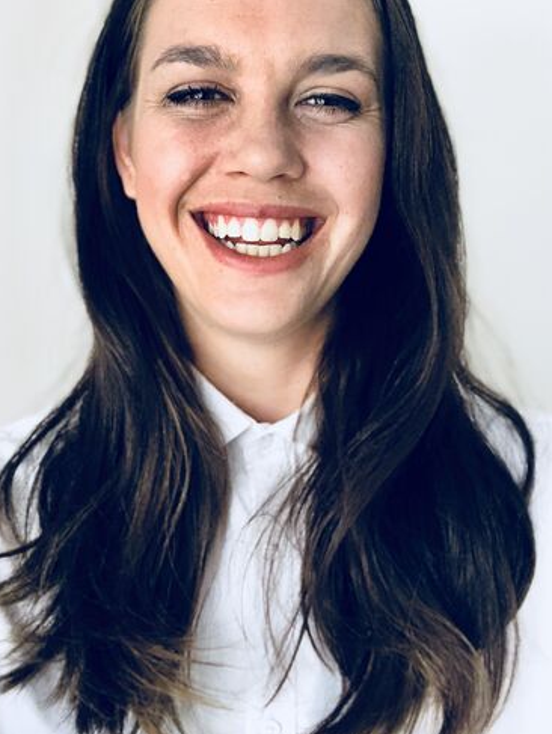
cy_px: 358
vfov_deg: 44.8
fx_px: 892
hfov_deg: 34.4
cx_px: 252
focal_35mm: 42
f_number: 2.2
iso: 125
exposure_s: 1/30
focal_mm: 2.87
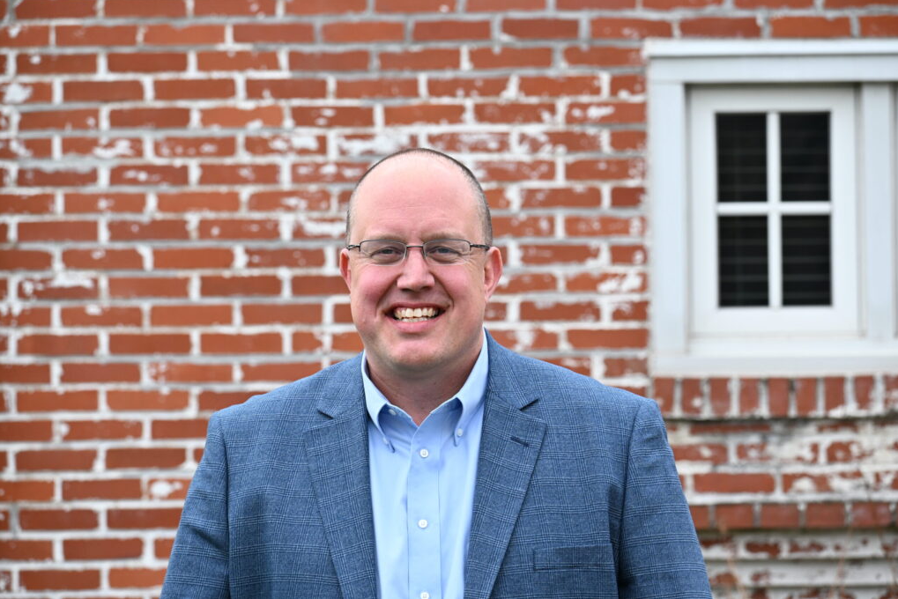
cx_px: 449
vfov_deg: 6.3
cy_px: 299
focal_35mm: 219
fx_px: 5452
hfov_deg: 9.4
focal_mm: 145
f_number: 8
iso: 280
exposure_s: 1/250
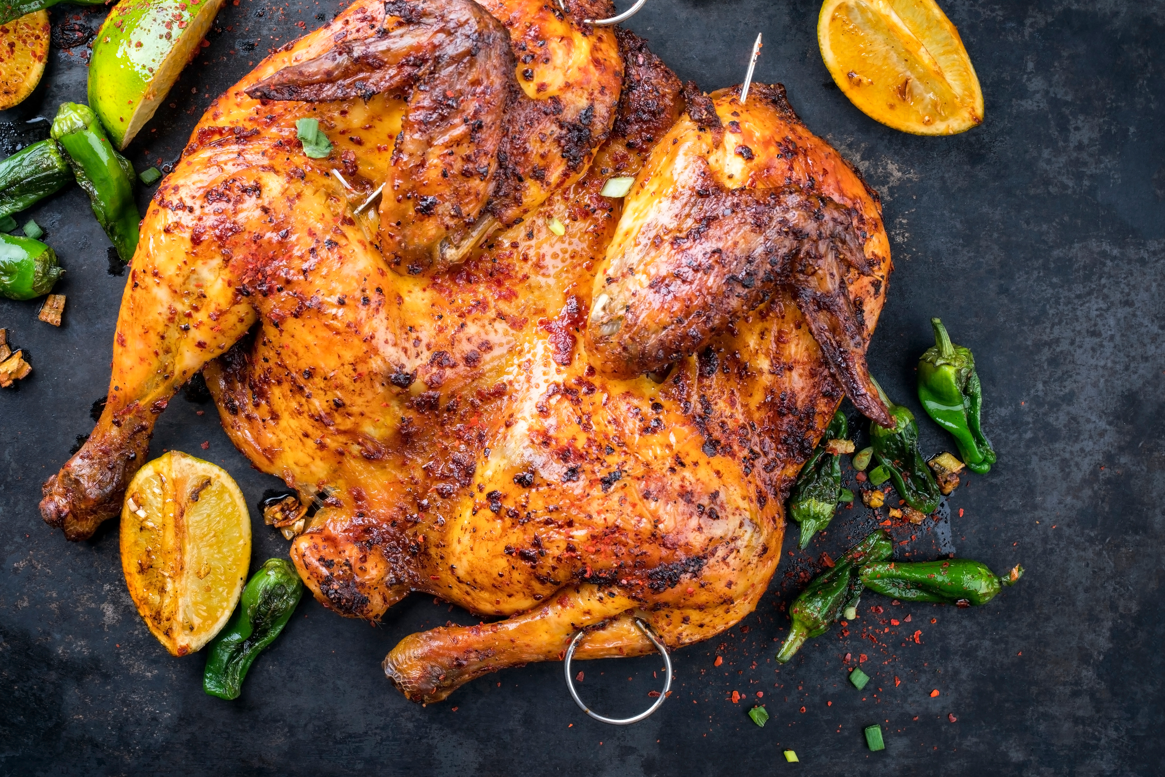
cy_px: 323
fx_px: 1909
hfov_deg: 33.9
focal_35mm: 59
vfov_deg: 23.0
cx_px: 488
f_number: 9
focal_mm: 50
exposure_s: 1/200
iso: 200
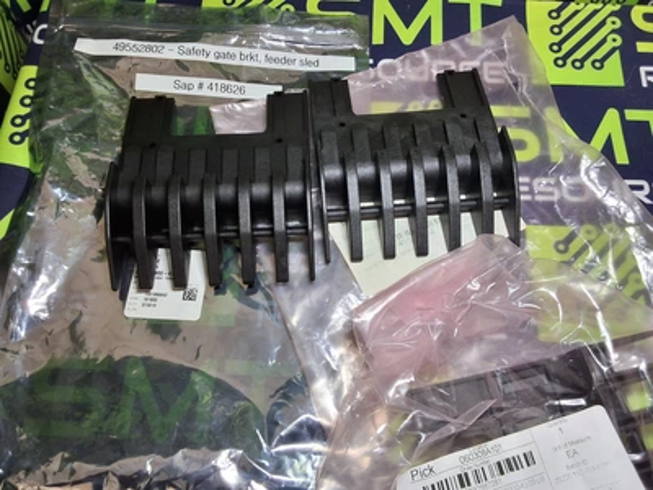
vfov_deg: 49.7
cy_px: 245
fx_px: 528
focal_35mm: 28
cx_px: 326
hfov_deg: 63.4
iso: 50
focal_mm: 2.91
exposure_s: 1/40
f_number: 1.9
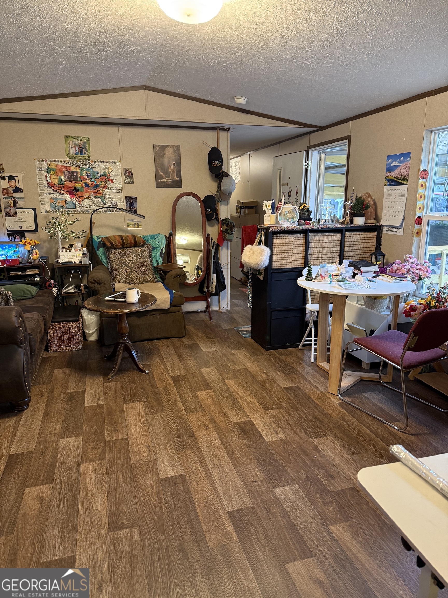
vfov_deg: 71.6
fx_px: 414
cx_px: 224
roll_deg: +0.6
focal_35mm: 24
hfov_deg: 56.8
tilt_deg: -12.3
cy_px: 299
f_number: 1.78
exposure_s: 1/60
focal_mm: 6.76
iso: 250
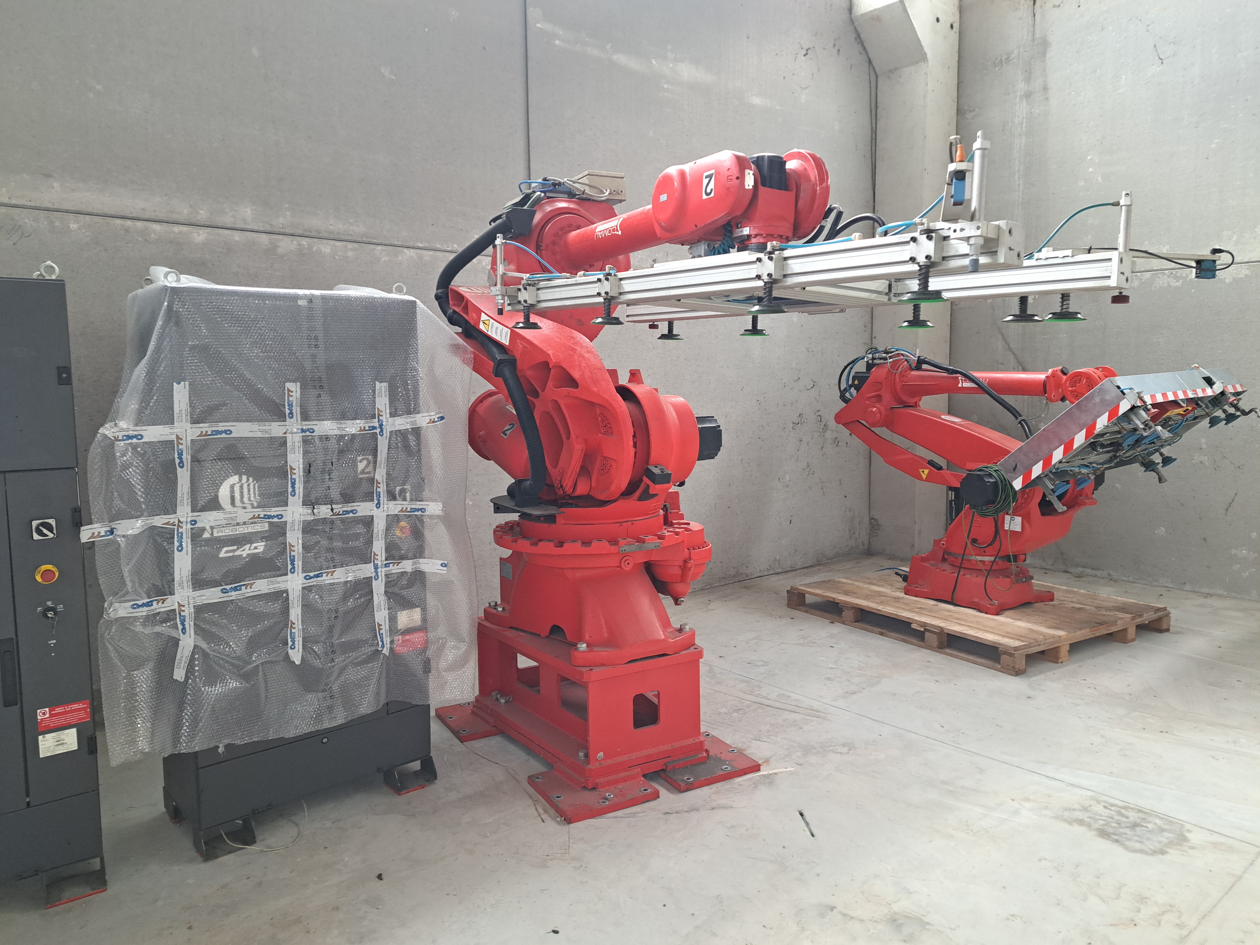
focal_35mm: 24
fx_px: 874
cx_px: 630
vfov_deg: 56.8
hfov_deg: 71.6
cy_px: 472
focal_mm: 5.23
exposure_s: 1/50
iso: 250
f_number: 1.8
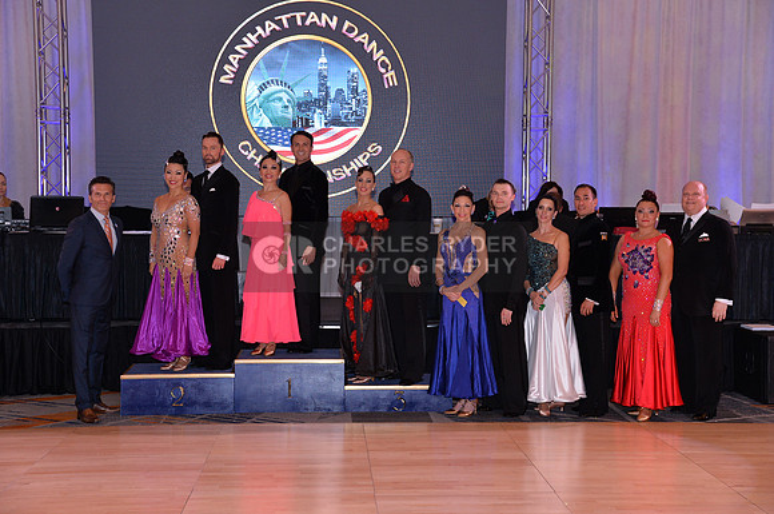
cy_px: 257
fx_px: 1116
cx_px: 387
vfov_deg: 25.9
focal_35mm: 52
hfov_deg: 38.2
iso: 1600
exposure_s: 1/250
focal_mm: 52
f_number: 5
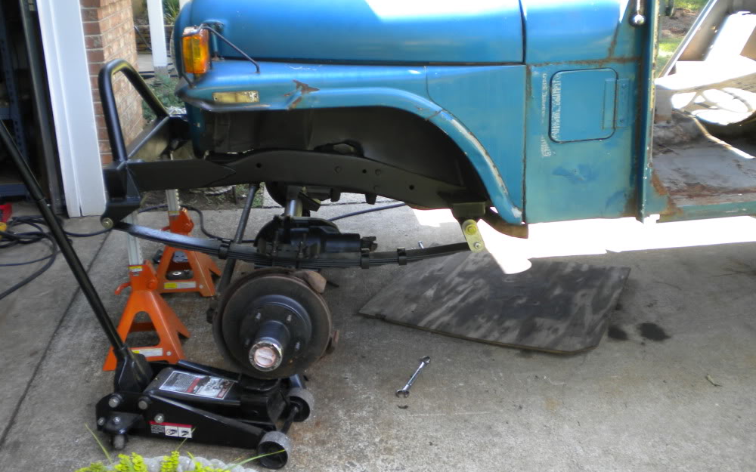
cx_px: 381
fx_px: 783
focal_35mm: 38
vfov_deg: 33.5
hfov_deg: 51.5
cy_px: 199
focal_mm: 6.3
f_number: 3.1
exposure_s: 1/66
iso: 80
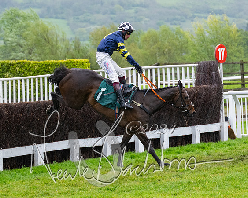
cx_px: 133
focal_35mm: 214
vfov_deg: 7.2
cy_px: 114
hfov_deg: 9.0
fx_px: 1573
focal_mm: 110
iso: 1000
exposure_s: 1/1250
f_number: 4
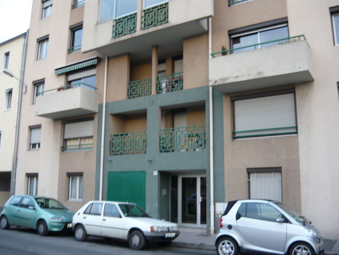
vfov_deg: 42.9
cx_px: 170
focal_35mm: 33
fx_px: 323
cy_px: 128
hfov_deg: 55.4
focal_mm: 5.5
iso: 100
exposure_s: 1/30
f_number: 2.8
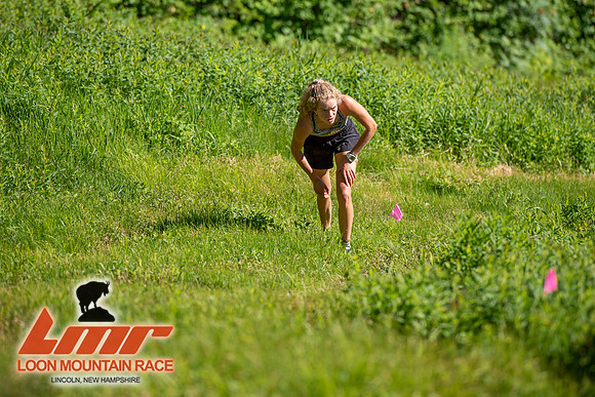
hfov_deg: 8.7
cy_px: 163
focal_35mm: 236
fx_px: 3903
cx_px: 298
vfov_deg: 5.8
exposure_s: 1/800
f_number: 3.5
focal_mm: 200
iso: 100
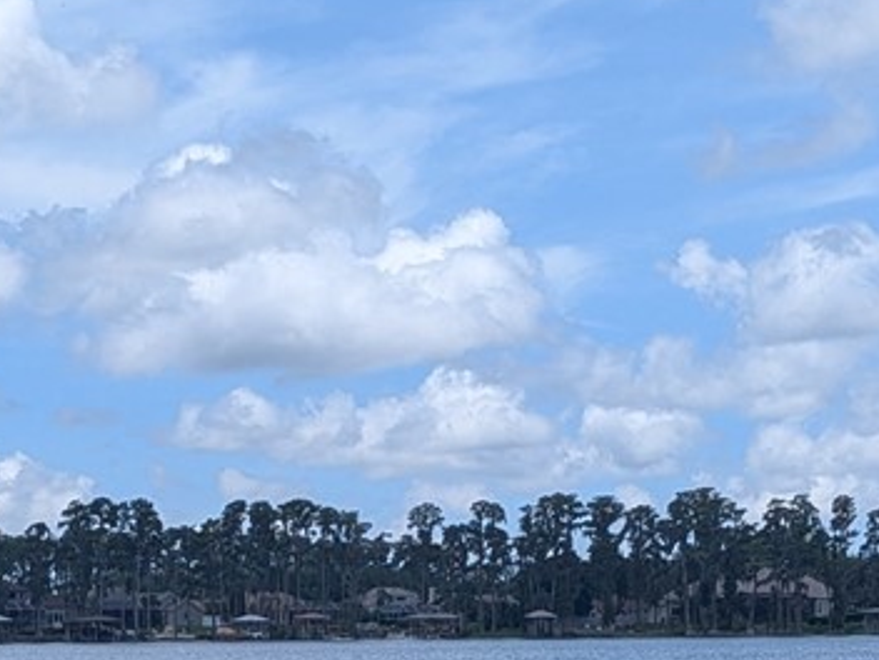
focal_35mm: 109
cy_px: 748
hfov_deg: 18.0
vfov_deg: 13.3
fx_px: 2768
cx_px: 245
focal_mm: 4.53
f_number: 1.7
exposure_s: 1/1692
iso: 27
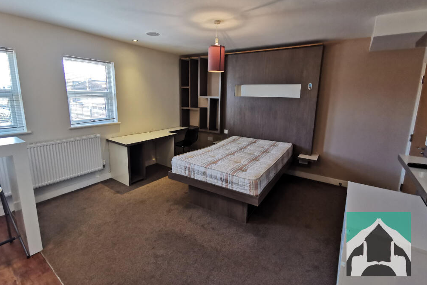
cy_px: 132
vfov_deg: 70.3
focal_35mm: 17
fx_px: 202
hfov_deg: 93.3
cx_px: 214
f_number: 2.2
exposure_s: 1/50
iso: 160
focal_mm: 2.35
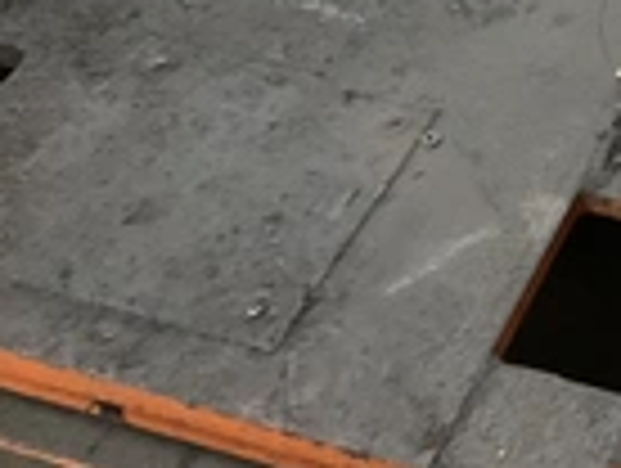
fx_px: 1510
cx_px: 810
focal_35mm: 84
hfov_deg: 21.1
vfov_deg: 17.3
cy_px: 36
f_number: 1.8
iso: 320
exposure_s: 1/30
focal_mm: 3
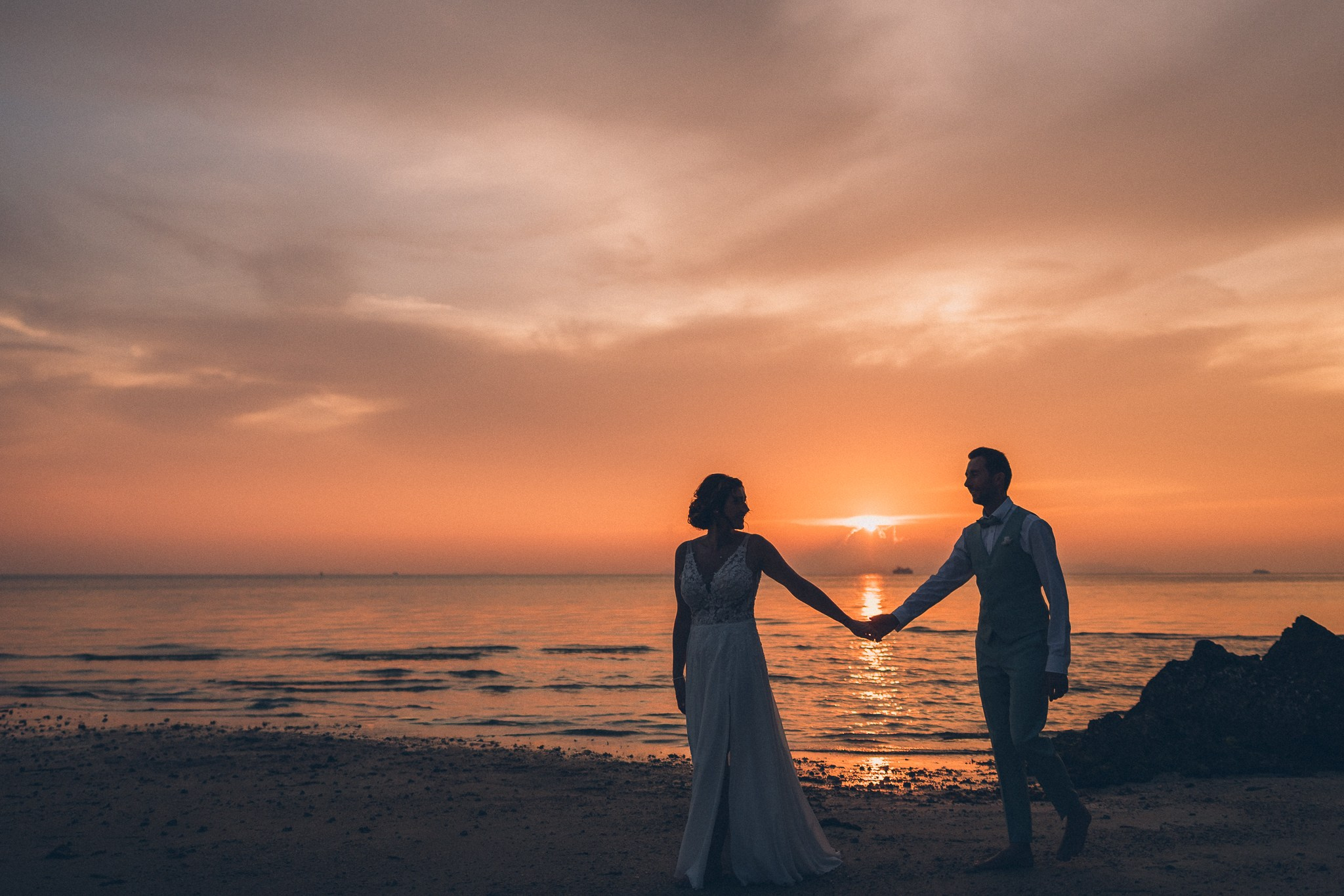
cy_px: 266
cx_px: 672
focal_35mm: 35
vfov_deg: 37.7
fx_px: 1290
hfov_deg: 55.0
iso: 160
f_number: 1.8
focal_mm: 24
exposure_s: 1/3200
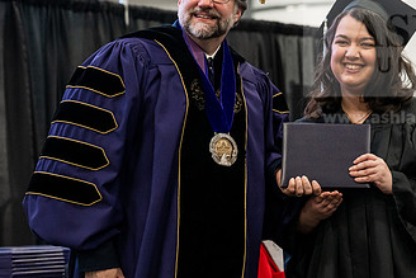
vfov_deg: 9.0
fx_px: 1757
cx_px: 265
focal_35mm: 152
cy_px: 144
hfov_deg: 13.5
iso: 4000
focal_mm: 86
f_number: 4.5
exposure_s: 1/200
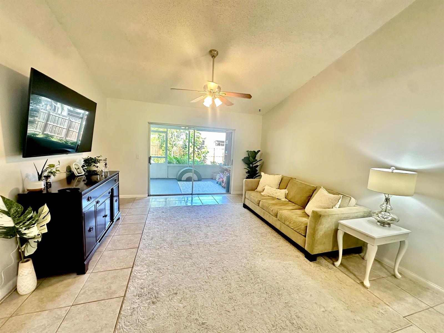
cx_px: 222
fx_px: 180
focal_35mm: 14
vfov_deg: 85.7
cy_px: 166
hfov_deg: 102.1
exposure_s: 1/60
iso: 320
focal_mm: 2.22
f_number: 2.2
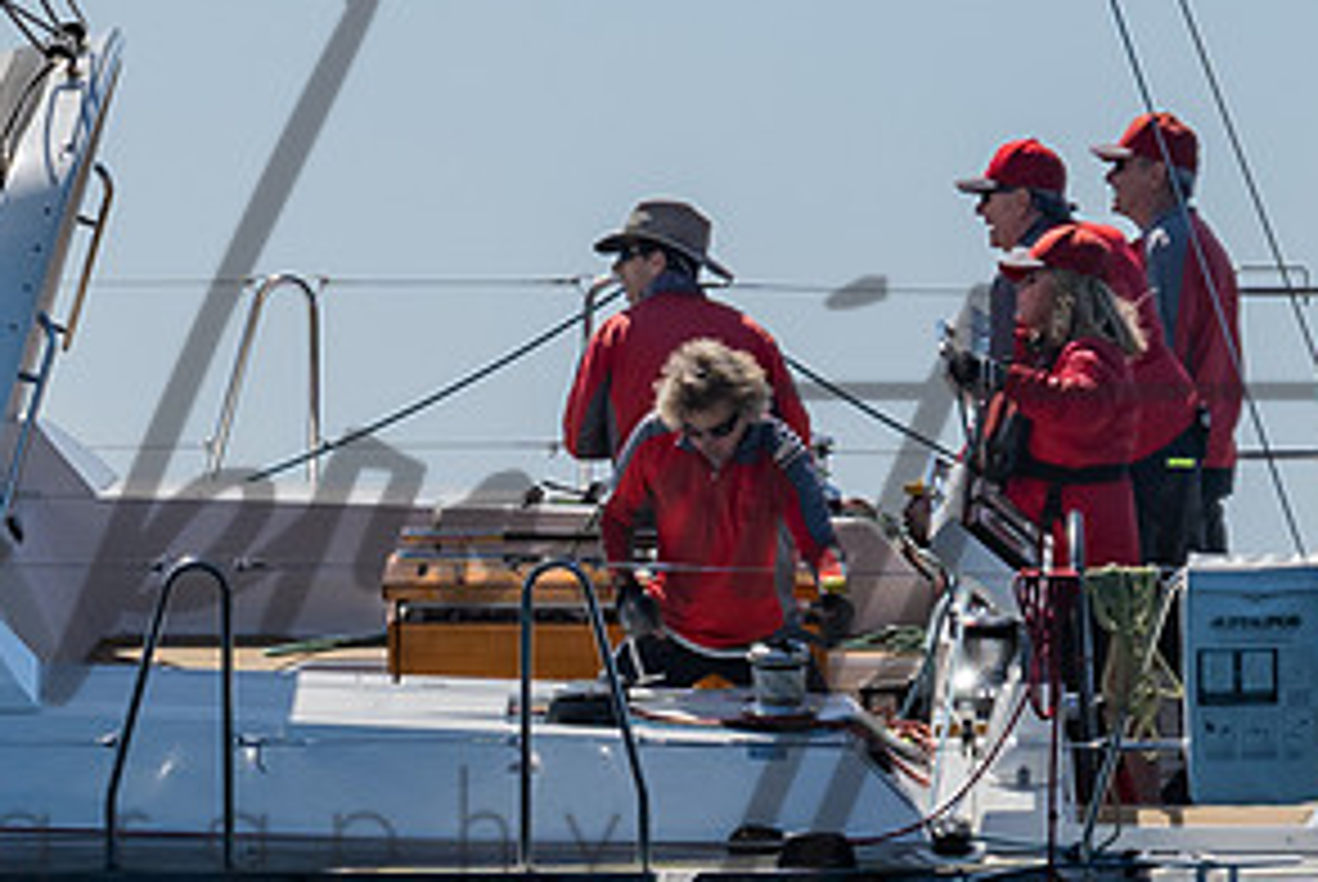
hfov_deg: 3.7
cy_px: 355
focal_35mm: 552
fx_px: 20229
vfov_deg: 2.5
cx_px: -342
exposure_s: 1/2000
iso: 160
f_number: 6.3
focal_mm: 105
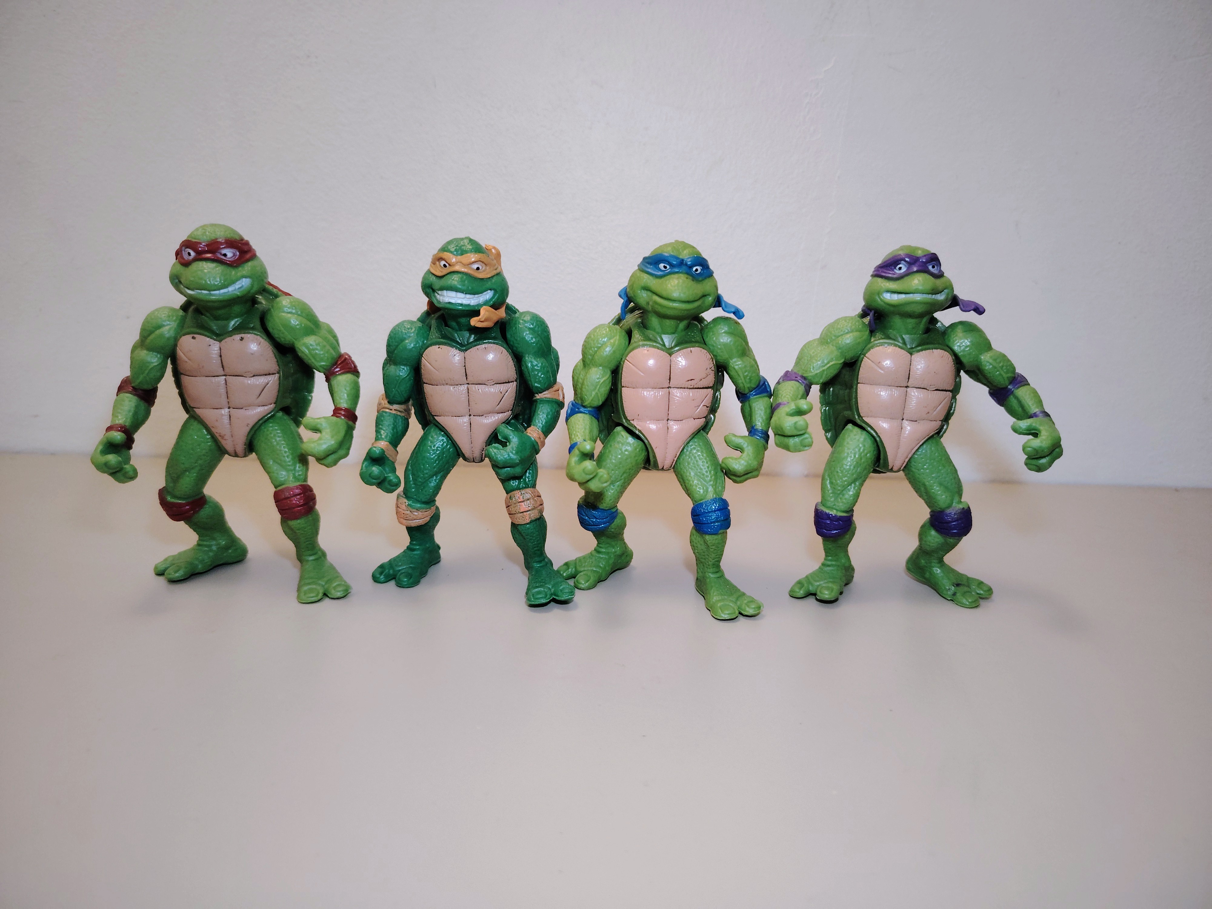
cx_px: 606
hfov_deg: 71.6
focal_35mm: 24
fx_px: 840
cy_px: 454
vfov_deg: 56.8
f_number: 1.75
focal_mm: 5.25
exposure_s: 1/50
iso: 1250
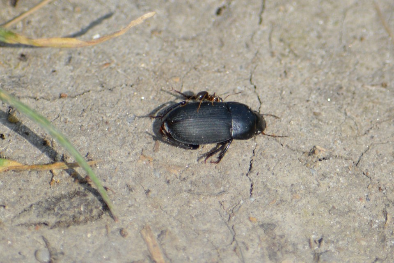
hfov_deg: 4.6
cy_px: 132
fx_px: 4925
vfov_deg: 3.1
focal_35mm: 450
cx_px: 197
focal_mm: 300
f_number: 7.1
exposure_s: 1/800
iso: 200
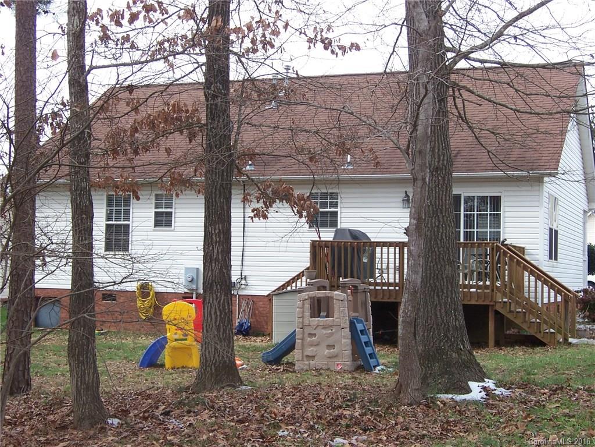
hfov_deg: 32.2
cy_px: 224
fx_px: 1031
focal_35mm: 60
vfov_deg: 24.4
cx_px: 298
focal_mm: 10
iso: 80
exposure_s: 1/180
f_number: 4.8
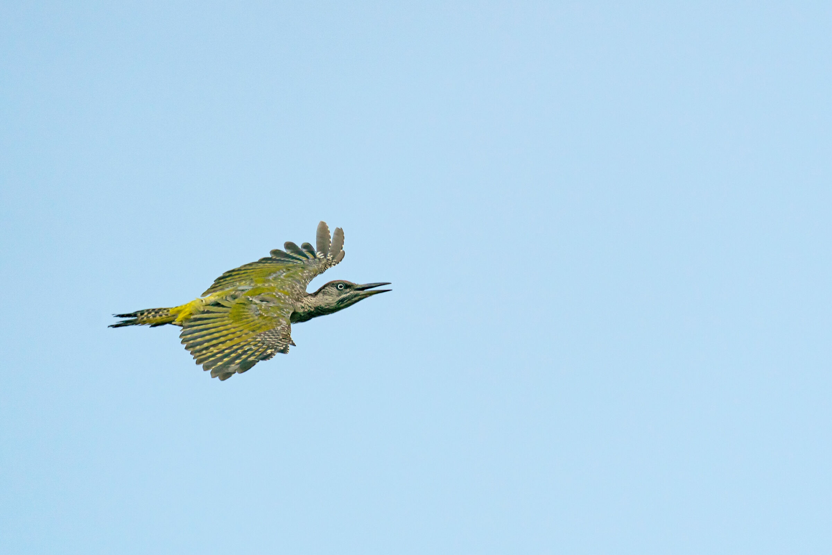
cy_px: 278
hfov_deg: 3.4
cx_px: 416
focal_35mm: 600
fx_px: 13866
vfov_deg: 2.3
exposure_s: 1/3200
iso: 640
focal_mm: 600
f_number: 7.1
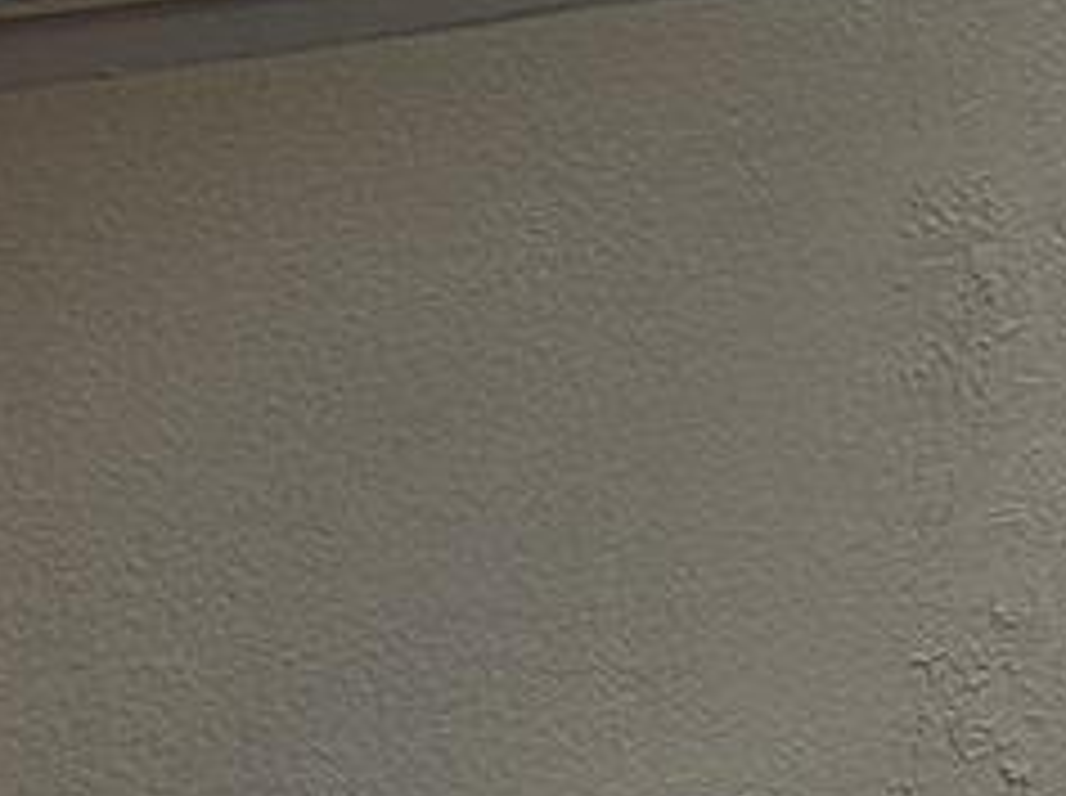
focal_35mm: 140
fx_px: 4305
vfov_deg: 10.3
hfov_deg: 11.4
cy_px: -283
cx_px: 2681
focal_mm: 6.3
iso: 100
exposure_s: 1/180
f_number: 1.7
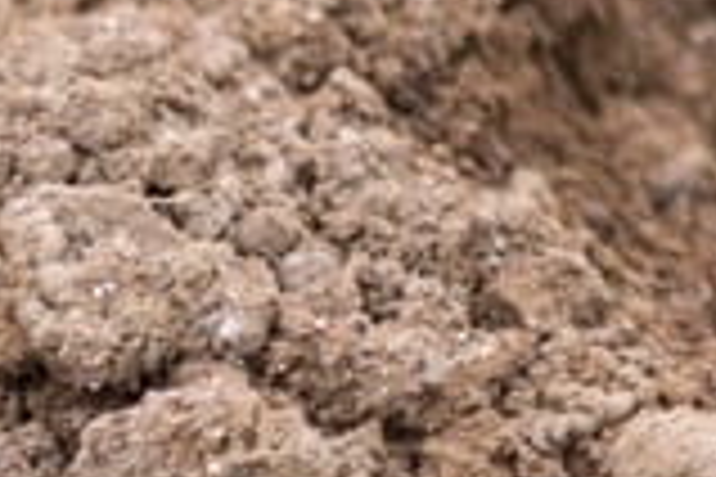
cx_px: 2369
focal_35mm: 650
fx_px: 12927
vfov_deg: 2.1
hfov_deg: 3.1
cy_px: -684
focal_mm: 86
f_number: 4
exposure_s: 1/60
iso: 100
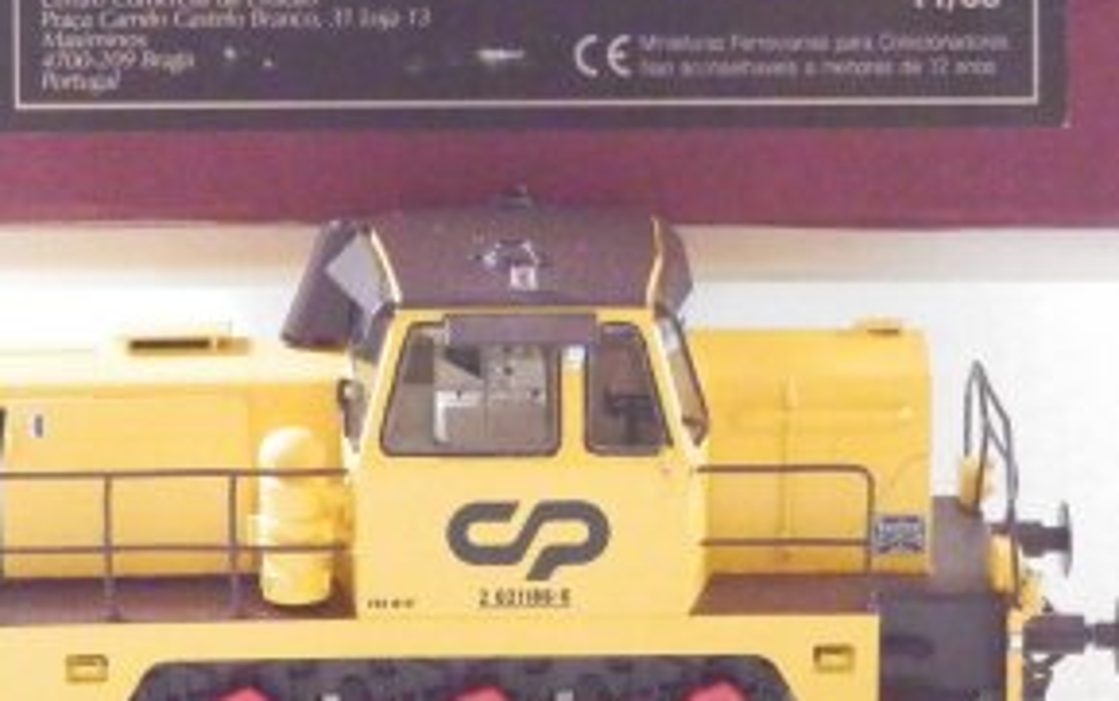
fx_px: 4425
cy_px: 70
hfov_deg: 14.4
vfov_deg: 9.0
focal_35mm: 145
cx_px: 449
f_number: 4.4
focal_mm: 11.9
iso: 3200
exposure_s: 1/160
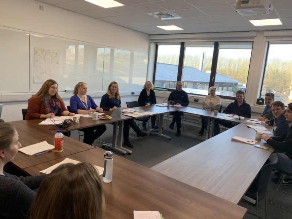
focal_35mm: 26
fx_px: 219
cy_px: 110
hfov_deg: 67.3
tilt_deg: -7.8
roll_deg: -5.1
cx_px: 146
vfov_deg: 53.1
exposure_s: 1/122
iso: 50
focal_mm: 4.25
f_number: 1.8
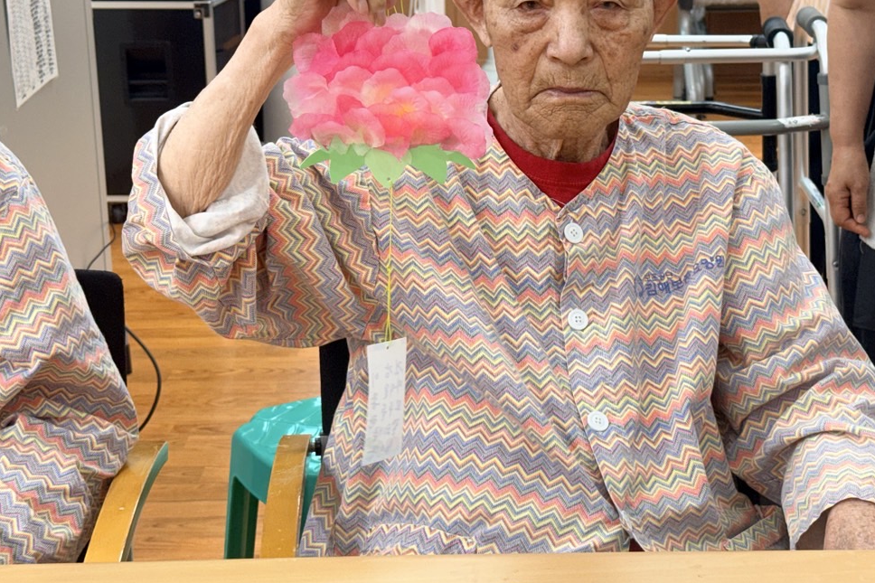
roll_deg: +0.1
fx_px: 1604
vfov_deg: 20.6
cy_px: 215
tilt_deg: -13.7
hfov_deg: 30.4
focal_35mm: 66
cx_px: 519
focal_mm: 6.76
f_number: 1.78
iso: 64
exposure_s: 1/60
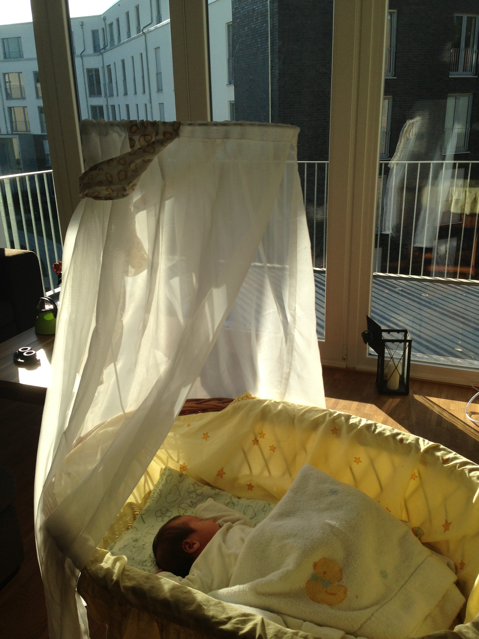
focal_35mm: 33
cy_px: 320
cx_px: 240
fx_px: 609
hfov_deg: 42.9
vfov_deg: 55.4
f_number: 2.4
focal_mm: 4.13
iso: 50
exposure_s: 1/874
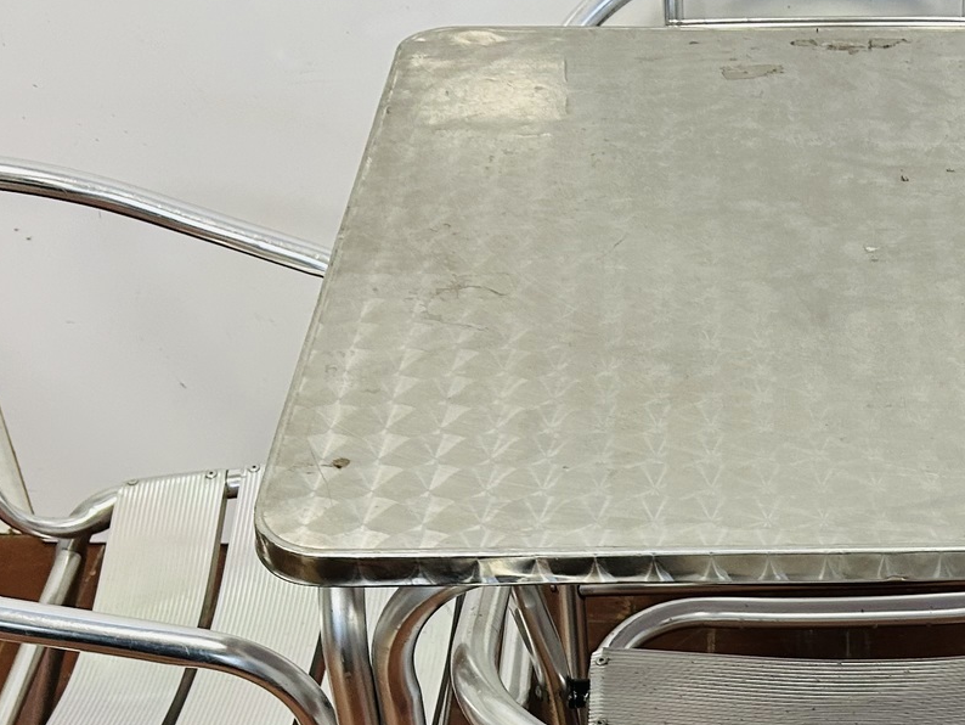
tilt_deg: -42.0
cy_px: 746
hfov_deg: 28.5
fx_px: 1840
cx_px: 829
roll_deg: -0.9
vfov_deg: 21.4
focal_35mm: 66
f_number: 1.5
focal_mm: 5.7
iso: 160
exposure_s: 1/50
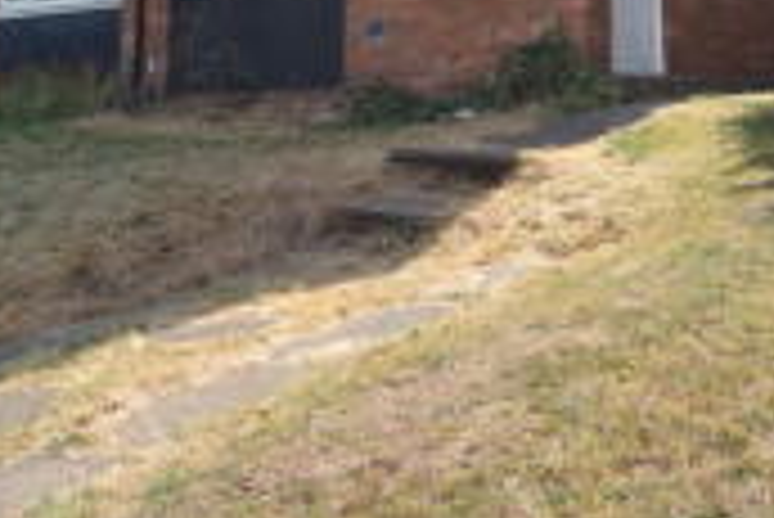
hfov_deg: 34.1
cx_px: 515
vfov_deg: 20.9
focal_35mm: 58
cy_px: -187
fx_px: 1248
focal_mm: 14
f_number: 8
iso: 400
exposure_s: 1/250
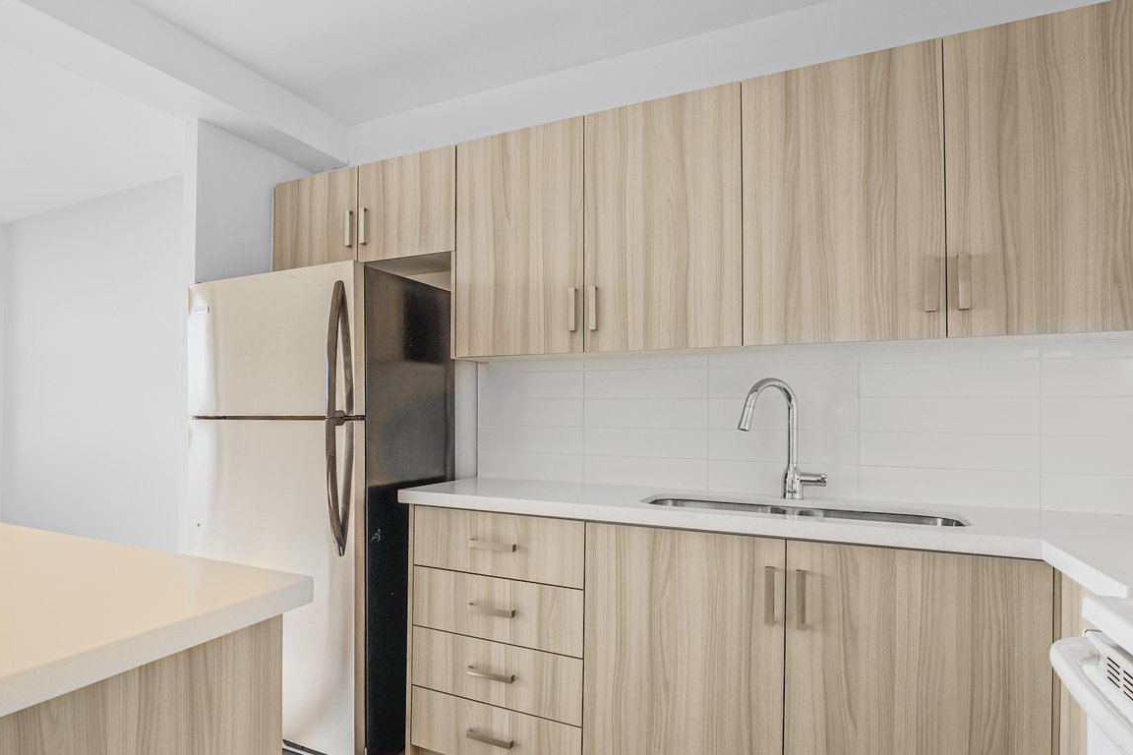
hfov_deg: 76.9
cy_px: 378
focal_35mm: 21
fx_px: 661
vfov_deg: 59.5
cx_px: 324
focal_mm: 14
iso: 100
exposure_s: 1/15
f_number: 8
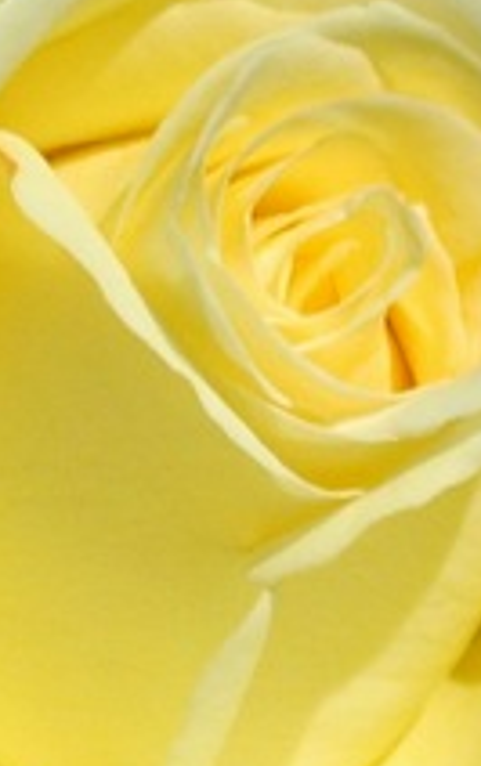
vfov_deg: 2.3
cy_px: 327
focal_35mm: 921
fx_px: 19265
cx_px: 456
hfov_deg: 1.4
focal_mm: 100
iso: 800
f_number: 8
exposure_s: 1/1600
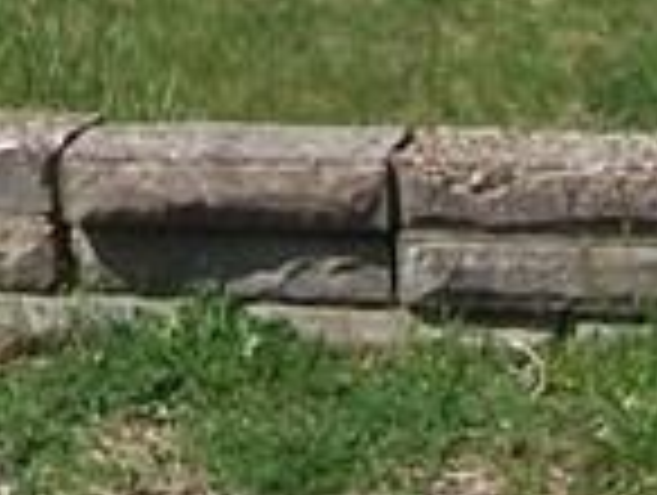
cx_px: -441
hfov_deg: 7.3
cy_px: -688
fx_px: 5057
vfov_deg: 5.4
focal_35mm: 266
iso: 80
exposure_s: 1/500
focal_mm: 6.3
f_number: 5.6
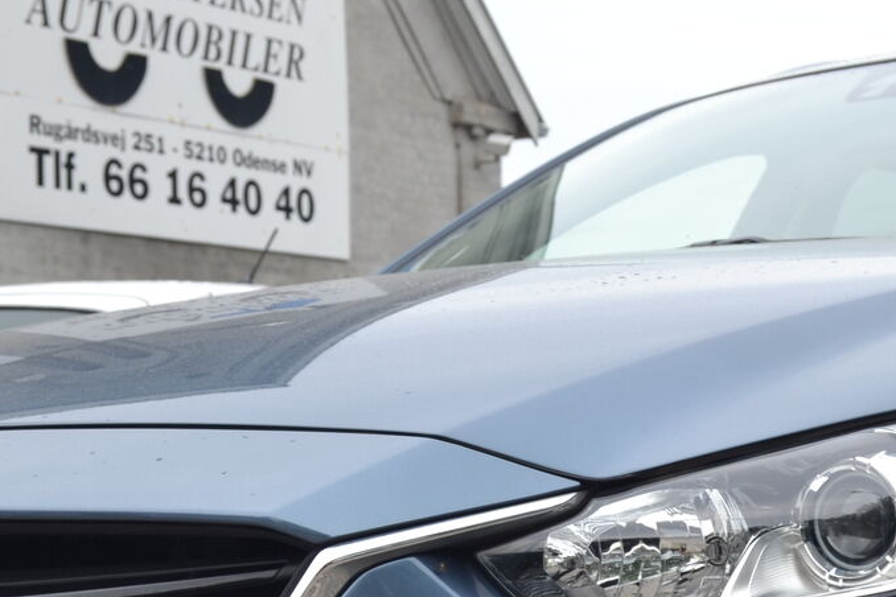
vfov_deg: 13.2
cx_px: 695
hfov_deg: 19.8
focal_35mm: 102
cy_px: 598
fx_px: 2538
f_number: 6.3
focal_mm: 24
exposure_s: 1/160
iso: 100
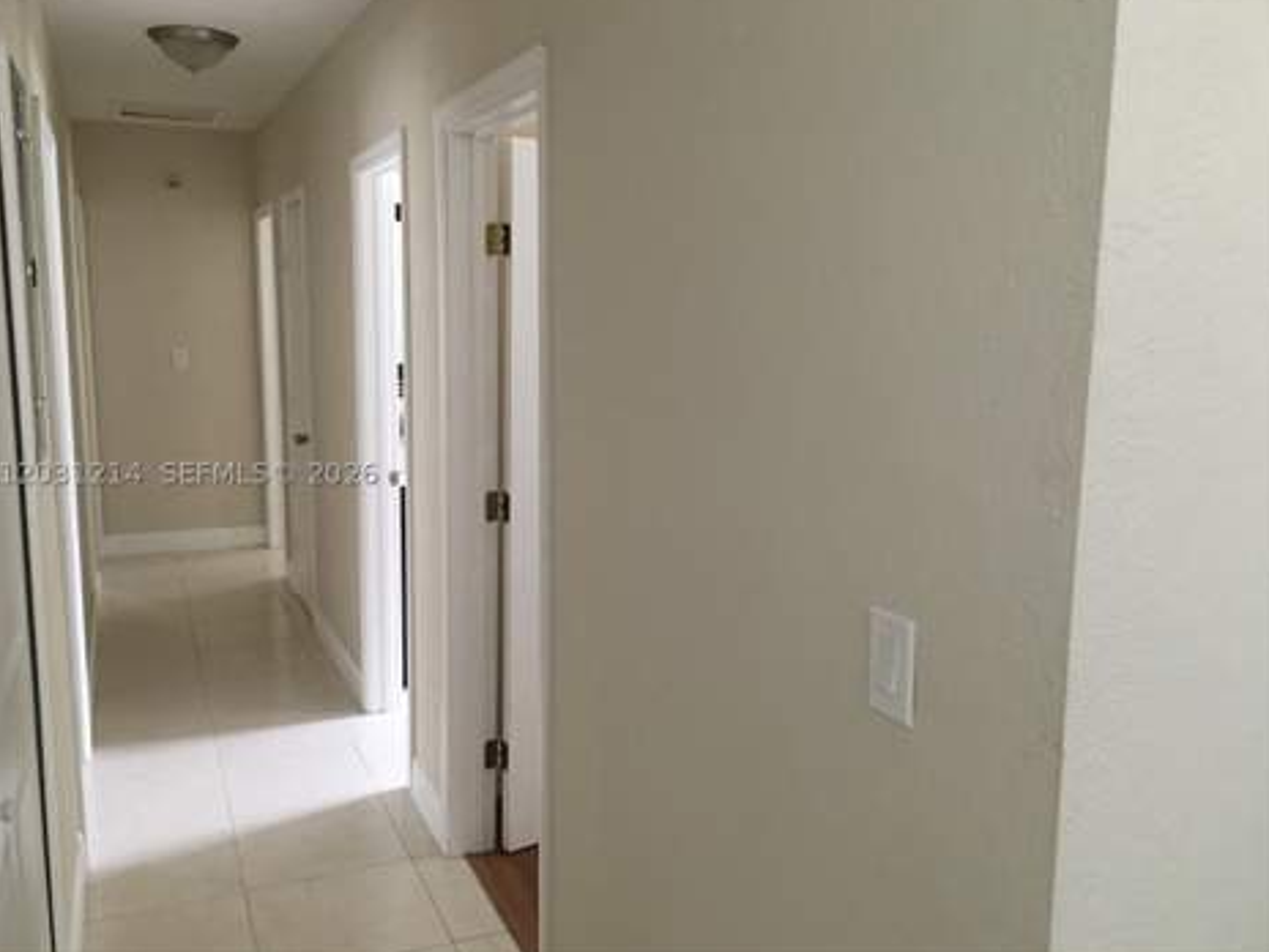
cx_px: 629
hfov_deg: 60.0
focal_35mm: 30
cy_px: 473
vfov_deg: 46.8
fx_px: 1100
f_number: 2.2
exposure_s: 1/15
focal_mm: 4.15
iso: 80
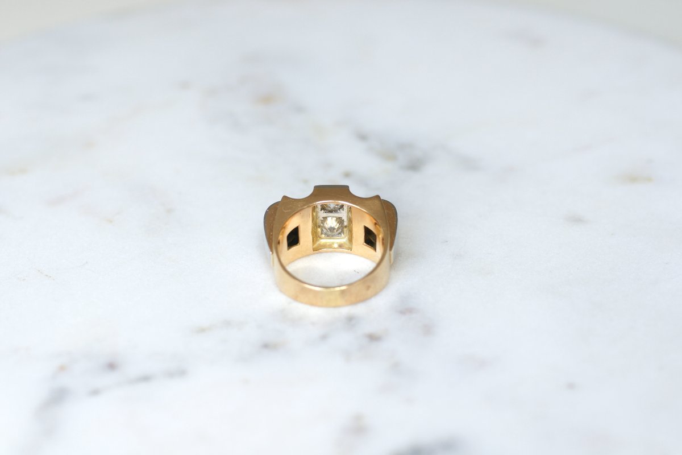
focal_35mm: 105
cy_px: 228
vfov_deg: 13.0
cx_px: 341
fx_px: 1989
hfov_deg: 19.5
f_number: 5
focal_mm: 70
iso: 200
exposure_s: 1/160
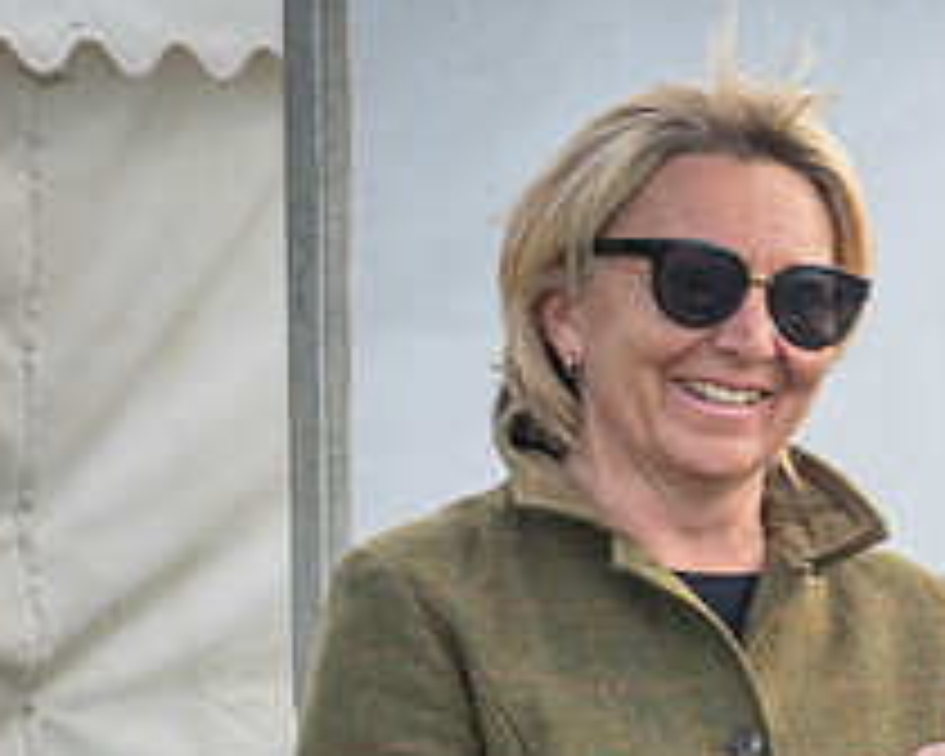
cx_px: 1430
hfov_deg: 10.8
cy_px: 963
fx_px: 4811
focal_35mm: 172
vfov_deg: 8.9
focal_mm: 38
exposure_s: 1/40
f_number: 9
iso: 200
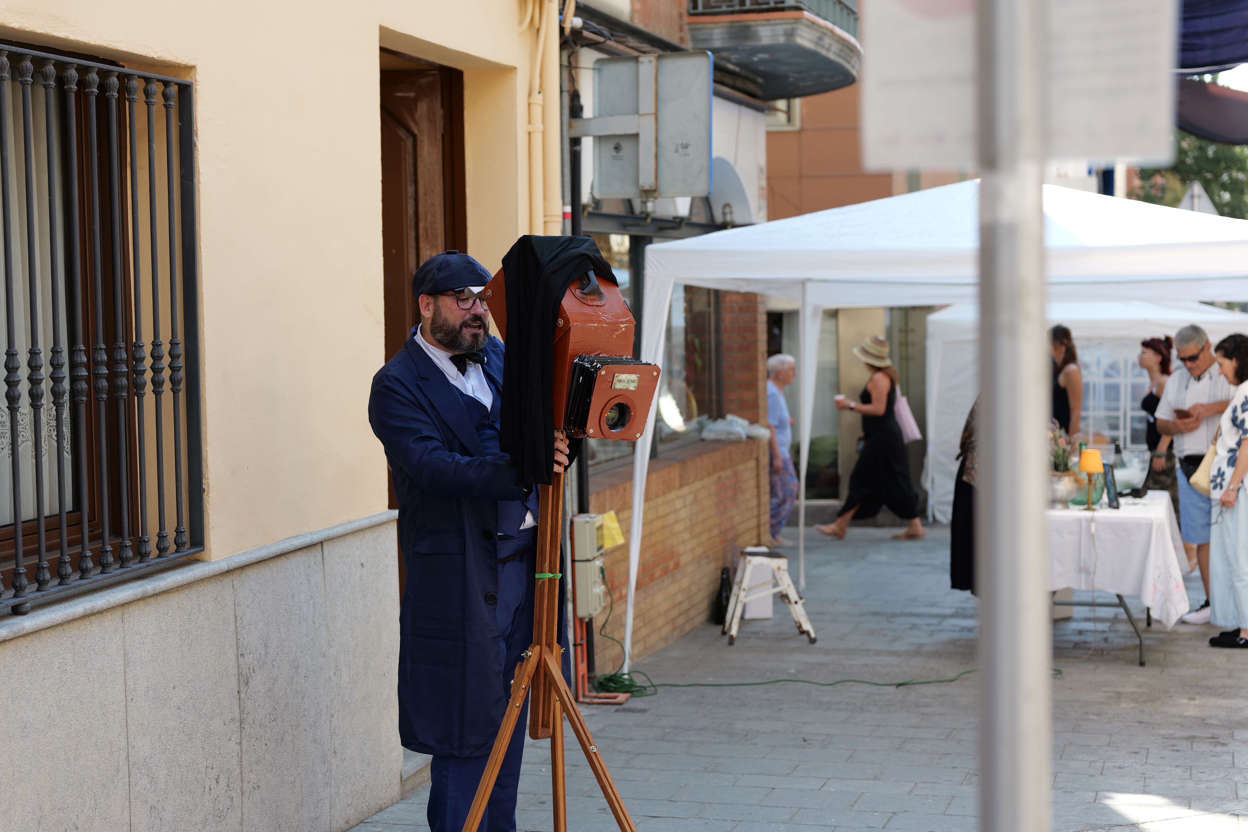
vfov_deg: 22.6
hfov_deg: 33.4
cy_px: 416
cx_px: 624
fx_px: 2080
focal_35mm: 60
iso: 100
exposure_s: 1/160
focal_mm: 60
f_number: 3.5
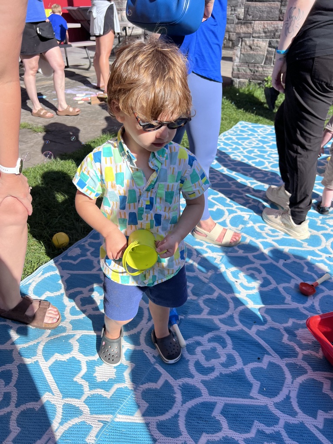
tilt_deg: -32.8
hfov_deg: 53.1
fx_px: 333
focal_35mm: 26
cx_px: 166
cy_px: 222
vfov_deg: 67.3
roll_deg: +1.5
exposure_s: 1/3165
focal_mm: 5.7
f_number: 1.5
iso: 50
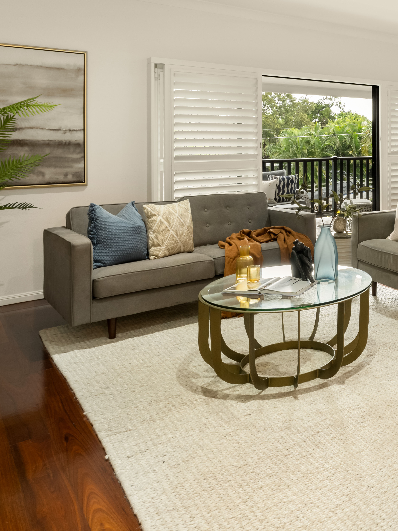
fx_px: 506
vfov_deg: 53.2
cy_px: 142
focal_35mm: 33
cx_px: 454
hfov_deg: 35.6
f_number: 10
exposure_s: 1
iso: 320
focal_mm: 14
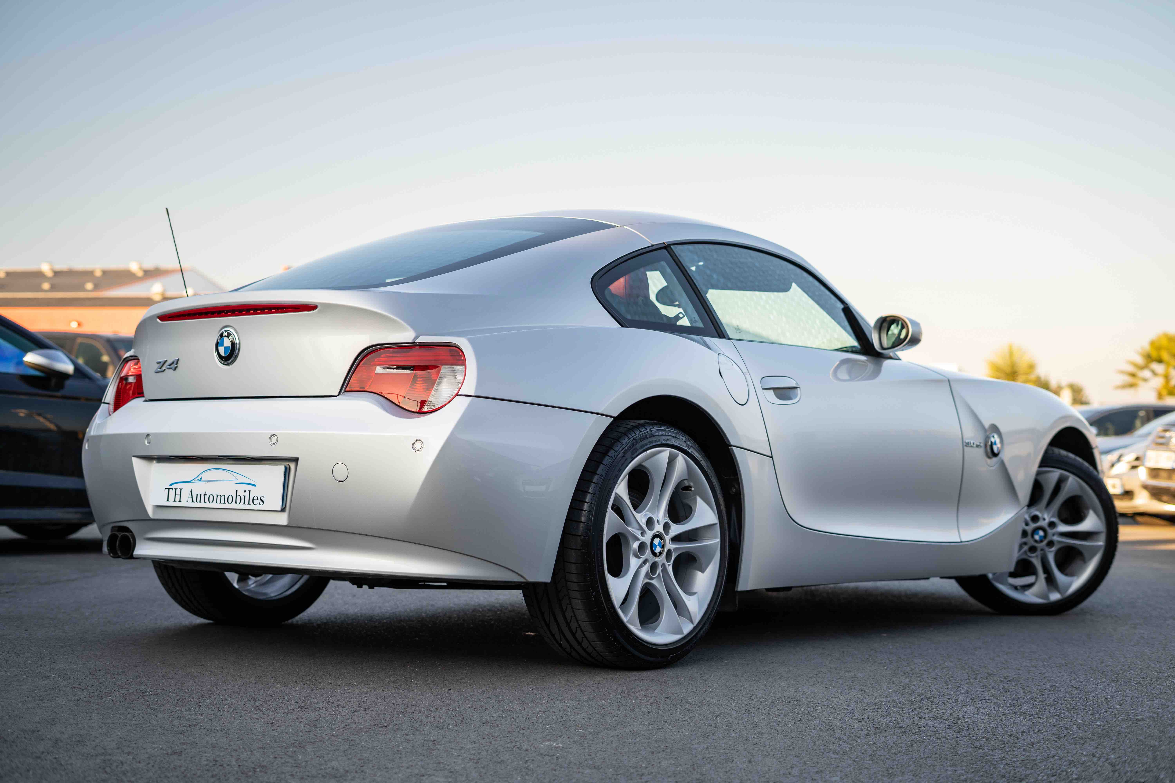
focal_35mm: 50
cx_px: 588
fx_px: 1632
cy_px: 392
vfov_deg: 27.0
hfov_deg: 39.6
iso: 100
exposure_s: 1/125
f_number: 3.2
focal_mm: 50
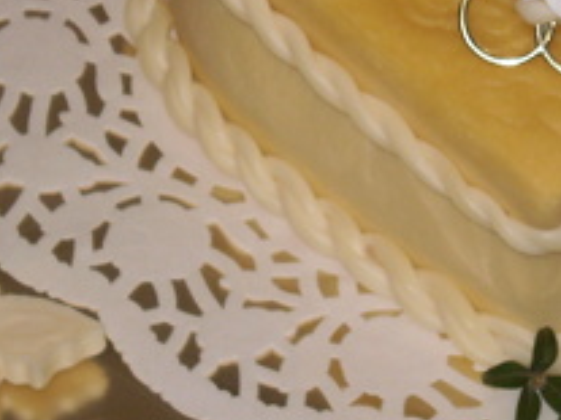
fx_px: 4308
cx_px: 534
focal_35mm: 266
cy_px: -79
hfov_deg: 7.4
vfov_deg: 5.6
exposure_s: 1/50
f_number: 5.1
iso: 100
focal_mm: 14.3
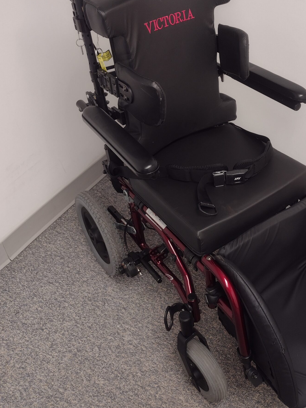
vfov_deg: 47.4
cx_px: 215
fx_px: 460
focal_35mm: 39
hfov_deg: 36.3
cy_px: 152
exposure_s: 1/60
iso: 197
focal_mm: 4.71
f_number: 1.7
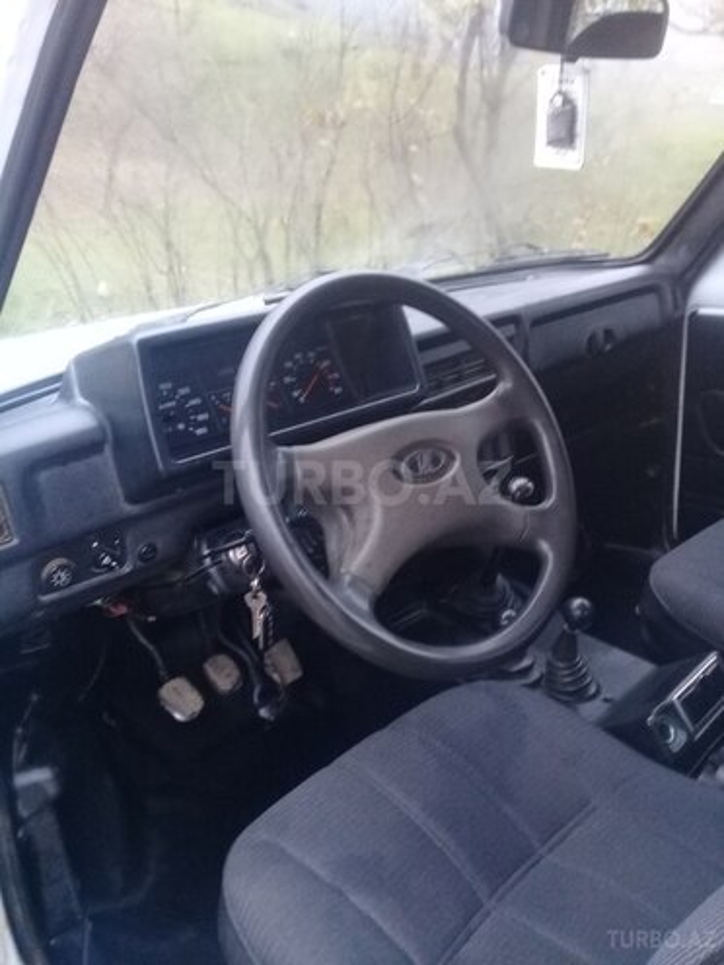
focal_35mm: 31
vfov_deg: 58.4
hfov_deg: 45.4
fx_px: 864
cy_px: 482
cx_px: 362
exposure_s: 1/33
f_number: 2.2
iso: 160
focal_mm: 3.3
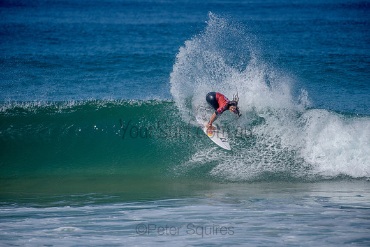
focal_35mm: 500
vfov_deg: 2.8
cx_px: 185
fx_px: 5140
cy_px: 124
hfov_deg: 4.1
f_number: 5.6
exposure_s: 1/2000
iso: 125
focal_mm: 500
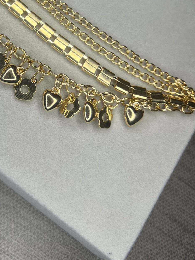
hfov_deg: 26.5
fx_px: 398
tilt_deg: -69.8
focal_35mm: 53
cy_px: 40
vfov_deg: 34.7
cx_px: 17
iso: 32
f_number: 1.5
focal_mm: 5.7
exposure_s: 1/120
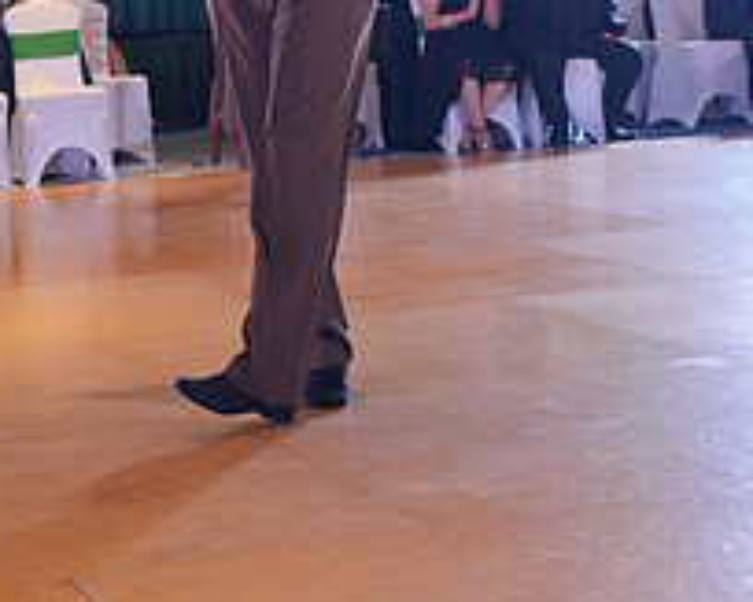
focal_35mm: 104
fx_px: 2317
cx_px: 434
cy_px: -199
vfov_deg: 14.2
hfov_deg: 18.5
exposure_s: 1/400
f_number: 4
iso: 4000
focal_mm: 39
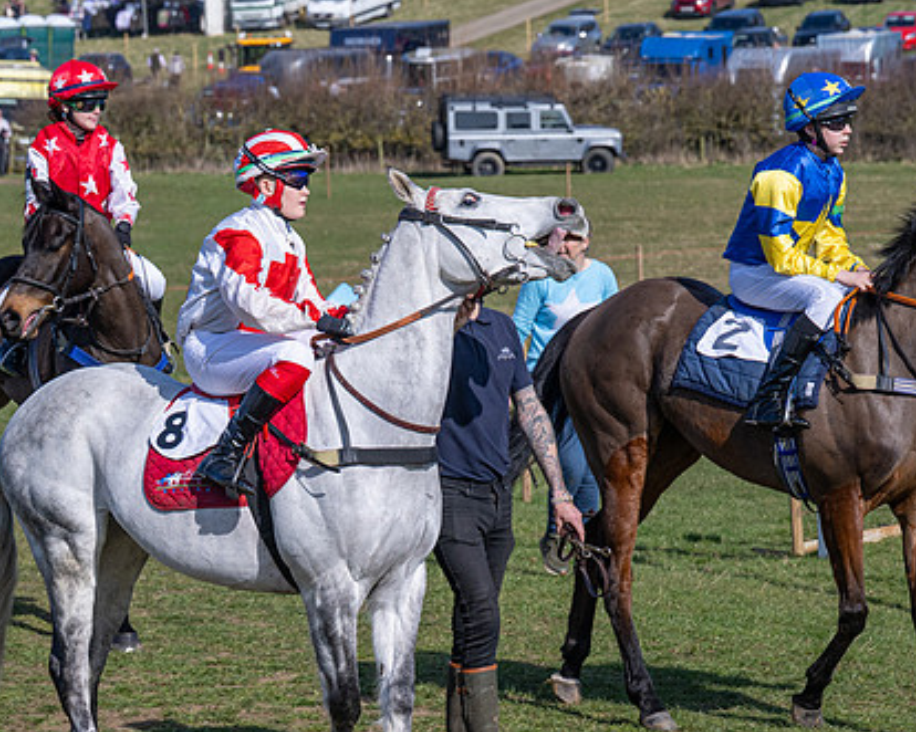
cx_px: 476
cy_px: 495
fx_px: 4987
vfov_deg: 8.4
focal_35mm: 184
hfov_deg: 10.5
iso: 200
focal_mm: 80
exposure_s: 1/2000
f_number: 5
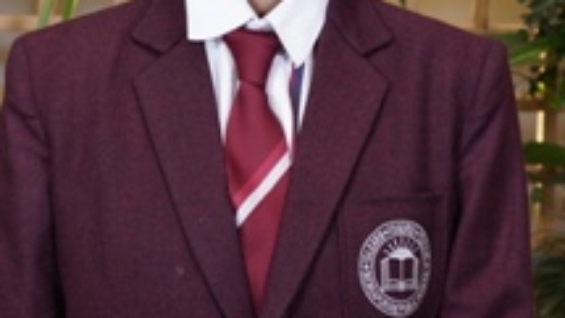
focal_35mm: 107
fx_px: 1603
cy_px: -14
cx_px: 407
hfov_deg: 19.9
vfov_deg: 11.2
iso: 320
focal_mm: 33
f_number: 4
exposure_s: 1/80
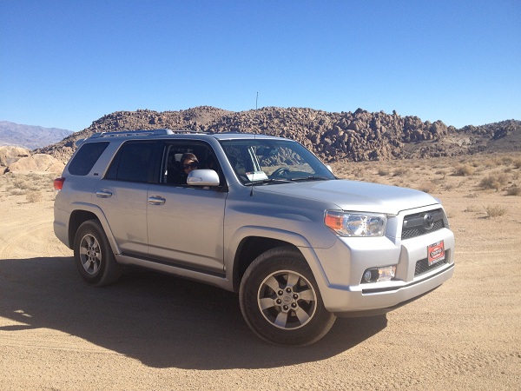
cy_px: 196
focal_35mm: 35
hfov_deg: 52.6
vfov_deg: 40.7
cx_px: 260
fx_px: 527
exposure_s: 1/1416
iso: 50
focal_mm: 4.28
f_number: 2.4
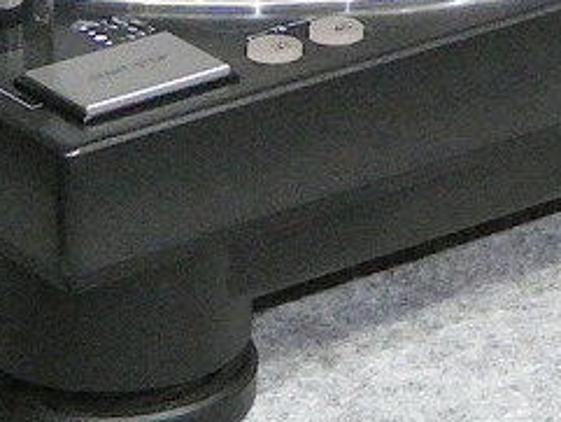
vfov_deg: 5.0
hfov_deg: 6.7
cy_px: -282
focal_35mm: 295
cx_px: 361
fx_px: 4783
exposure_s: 1/60
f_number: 4.6
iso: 1600
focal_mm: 13.2
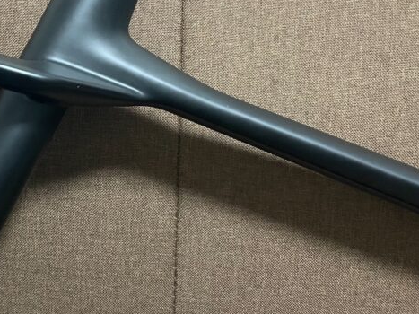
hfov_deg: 32.5
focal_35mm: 57
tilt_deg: -30.2
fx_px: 690
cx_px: 62
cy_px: 124
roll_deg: +0.0
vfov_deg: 25.6
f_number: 1.6
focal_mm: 4.2
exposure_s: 1/30
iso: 640
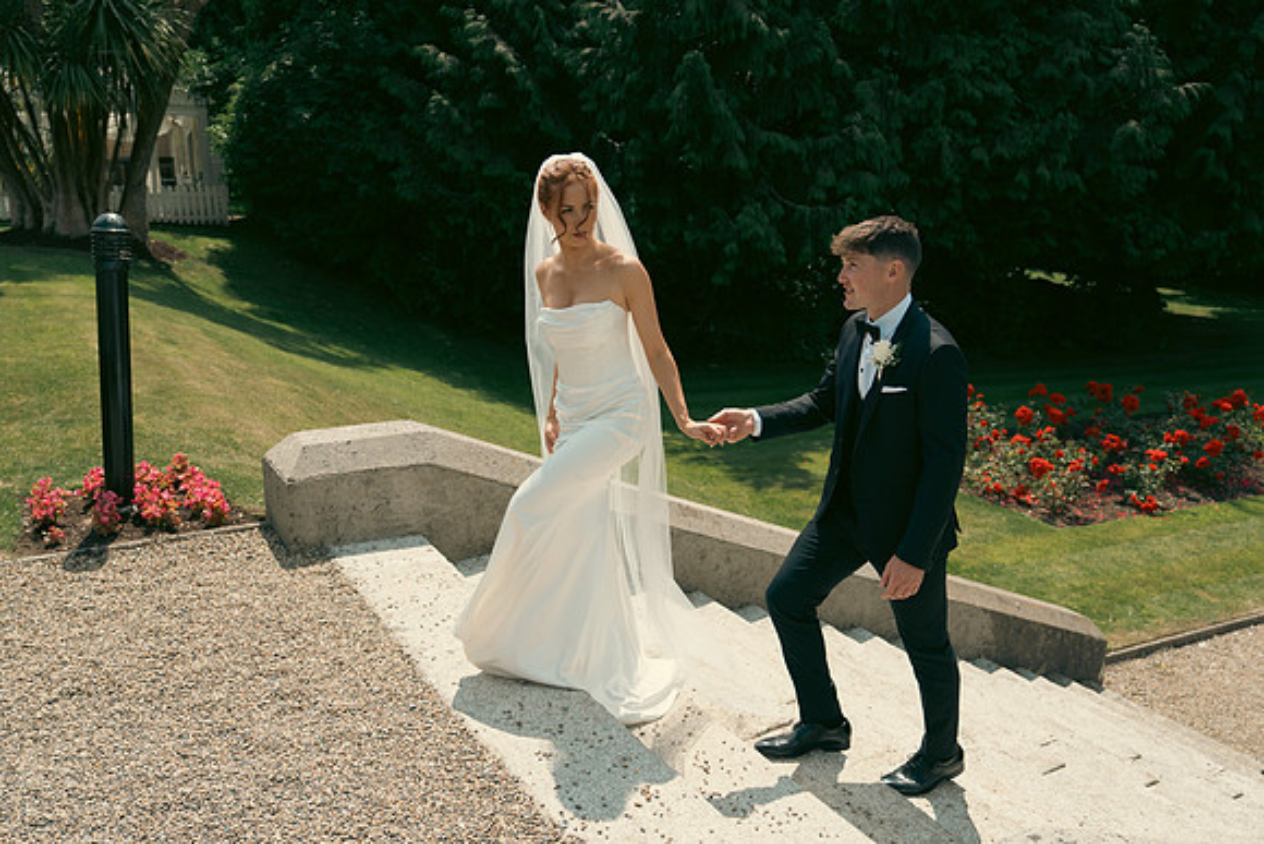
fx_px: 1054
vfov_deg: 43.6
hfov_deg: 61.9
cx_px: 632
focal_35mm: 30
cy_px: 422
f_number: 3.5
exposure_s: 1/1250
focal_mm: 30
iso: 125
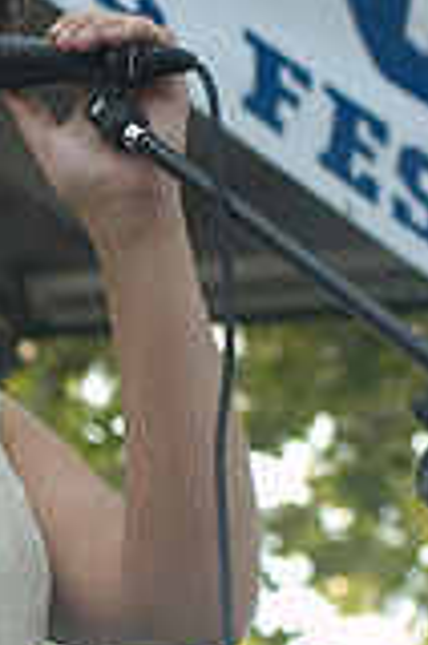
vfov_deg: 9.4
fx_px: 3922
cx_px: -115
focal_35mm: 219
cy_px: 480
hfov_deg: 6.2
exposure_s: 1/250
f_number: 4
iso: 200
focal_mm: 52
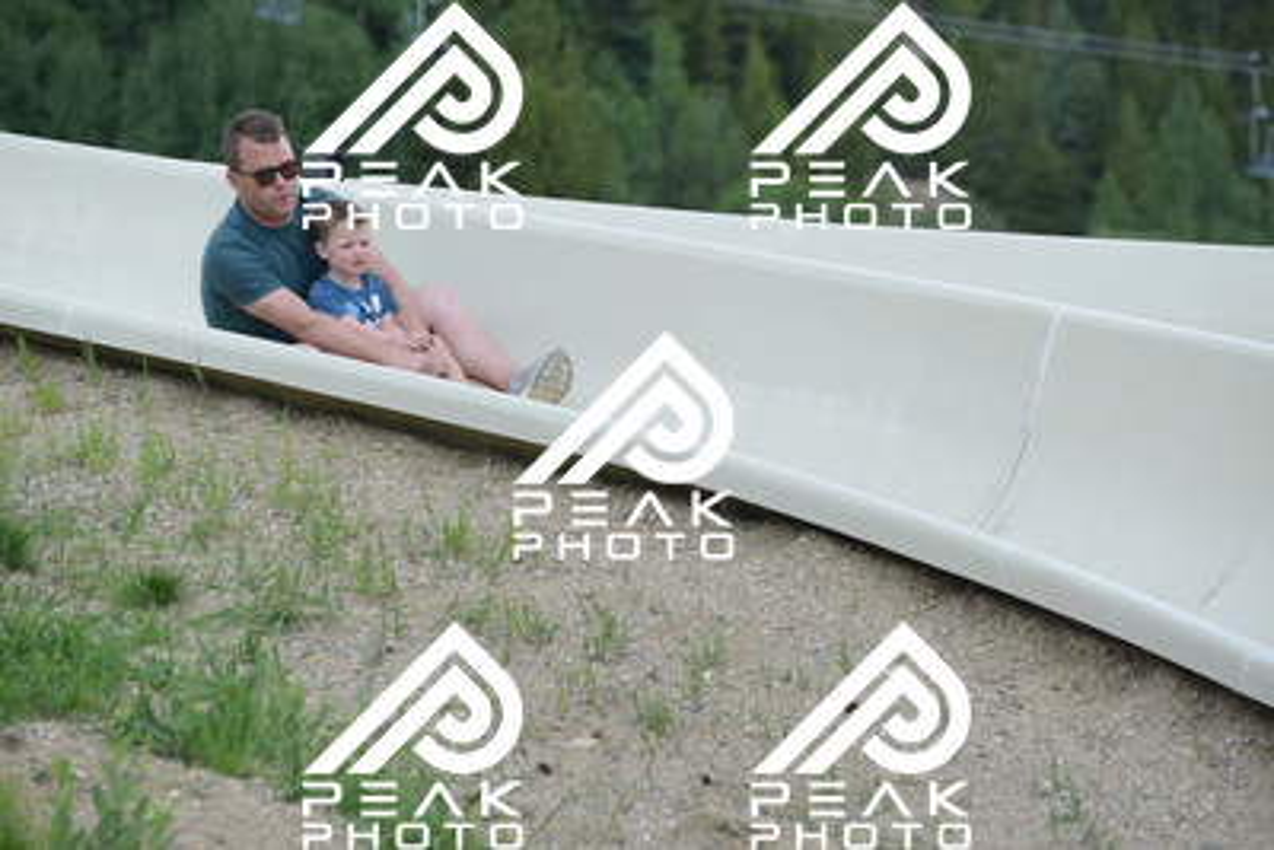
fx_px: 6903
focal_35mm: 195
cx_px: 637
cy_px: 425
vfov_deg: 7.0
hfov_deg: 10.5
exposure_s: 1/1250
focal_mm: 195
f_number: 6.3
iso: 1250
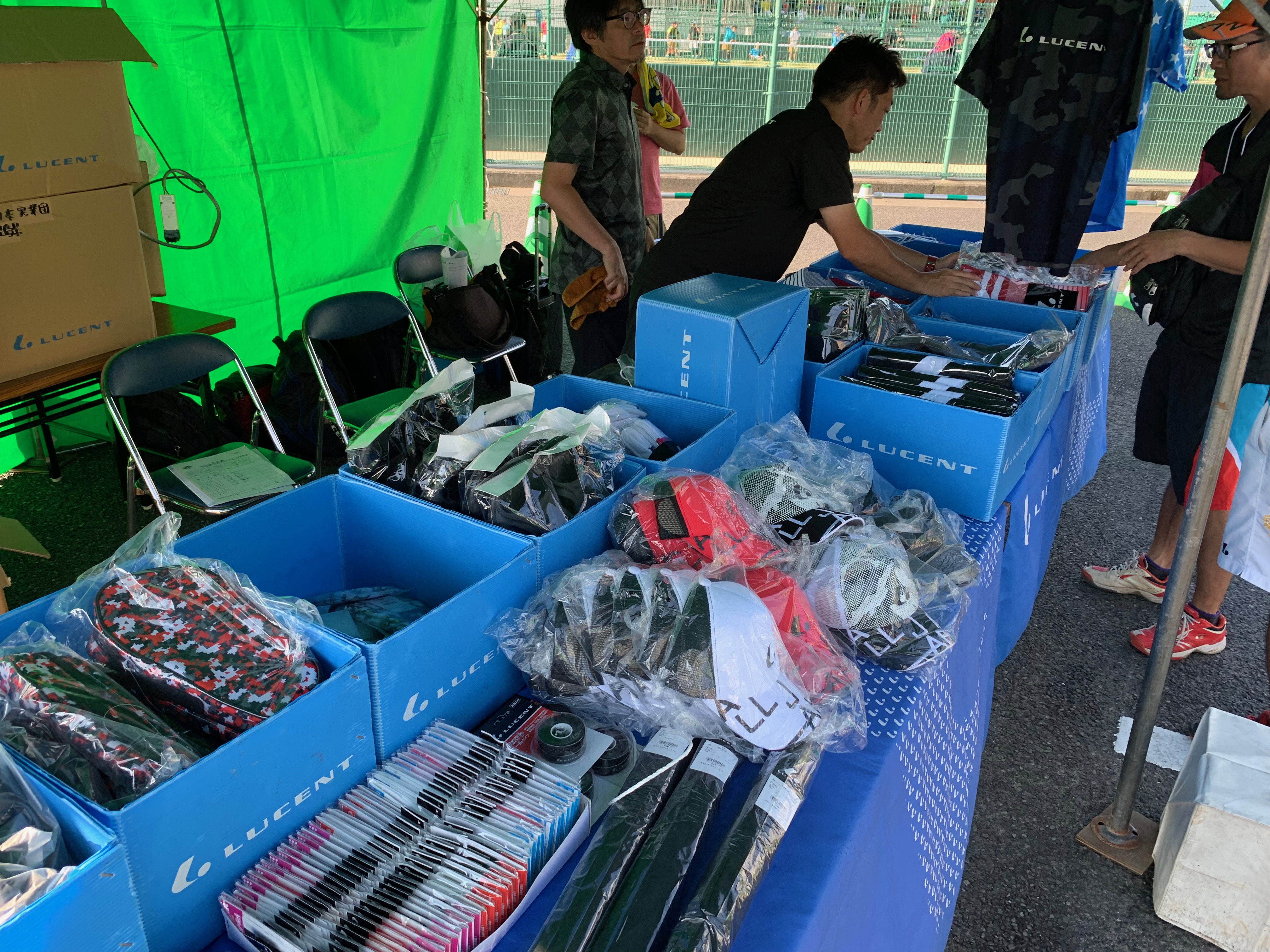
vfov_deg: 53.1
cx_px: 635
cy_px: 476
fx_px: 954
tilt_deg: -24.3
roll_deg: -2.5
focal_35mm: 26
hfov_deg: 67.3
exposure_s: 1/199
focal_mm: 4.25
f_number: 1.8
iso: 25
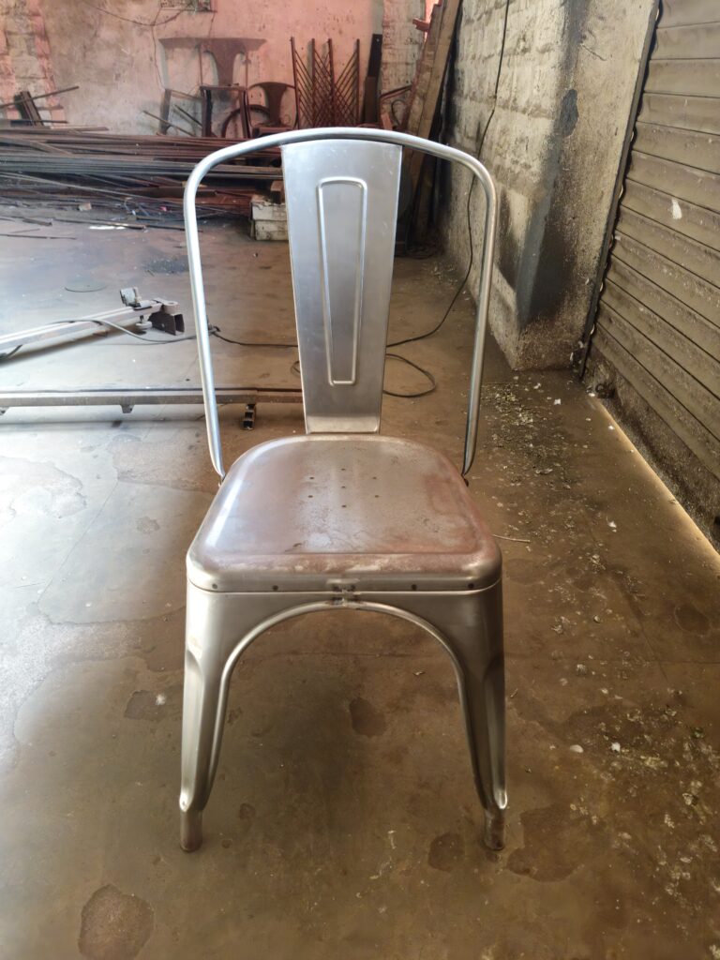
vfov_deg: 73.9
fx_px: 638
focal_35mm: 23
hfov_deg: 58.9
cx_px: 360
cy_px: 480
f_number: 1.8
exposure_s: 1/50
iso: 500
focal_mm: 5.54
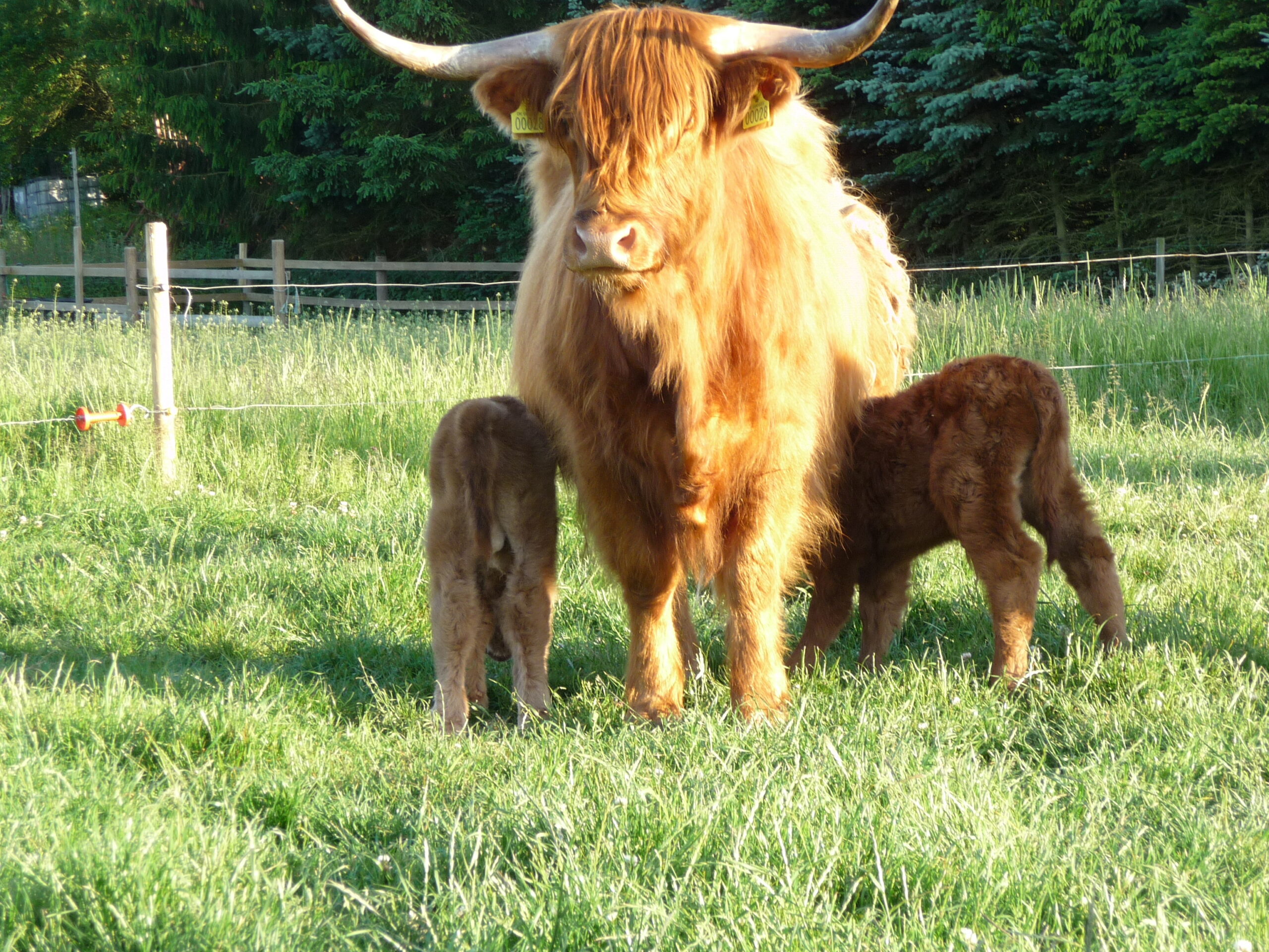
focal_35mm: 132
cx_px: 634
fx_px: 4839
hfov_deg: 14.9
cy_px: 476
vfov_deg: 11.2
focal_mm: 20.3
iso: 100
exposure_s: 1/50
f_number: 4.7
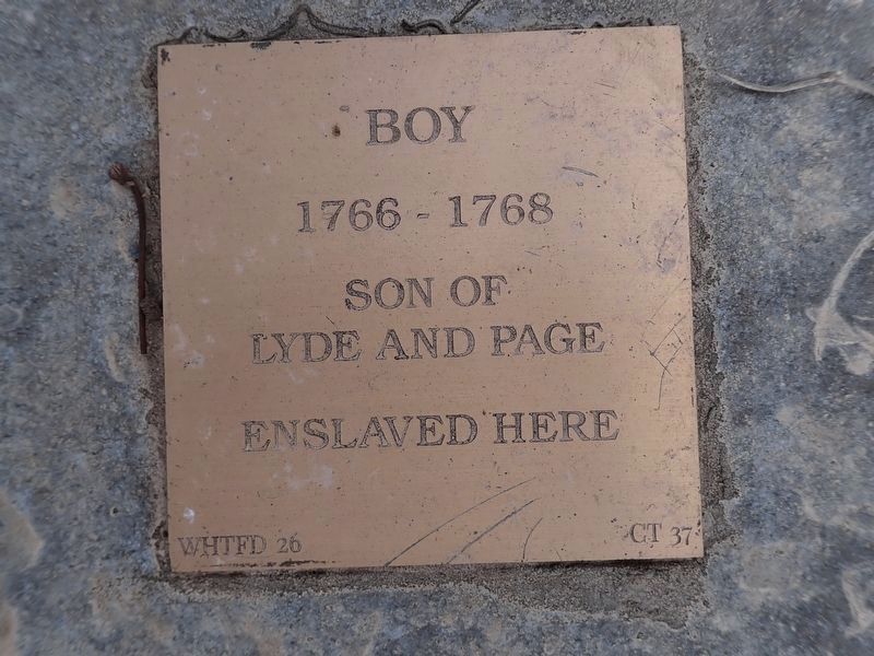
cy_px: 328
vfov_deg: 54.9
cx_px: 437
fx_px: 631
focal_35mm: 25
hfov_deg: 69.4
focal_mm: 4.5
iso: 100
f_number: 2.8
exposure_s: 1/500
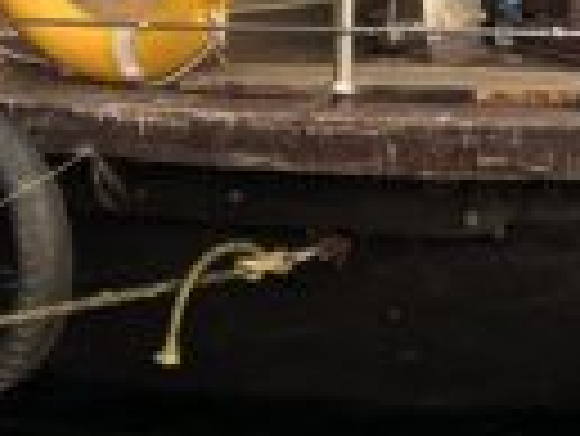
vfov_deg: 9.2
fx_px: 2599
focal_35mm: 155
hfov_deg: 12.5
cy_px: -315
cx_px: 665
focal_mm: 5.7
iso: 50
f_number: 1.5
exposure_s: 1/509
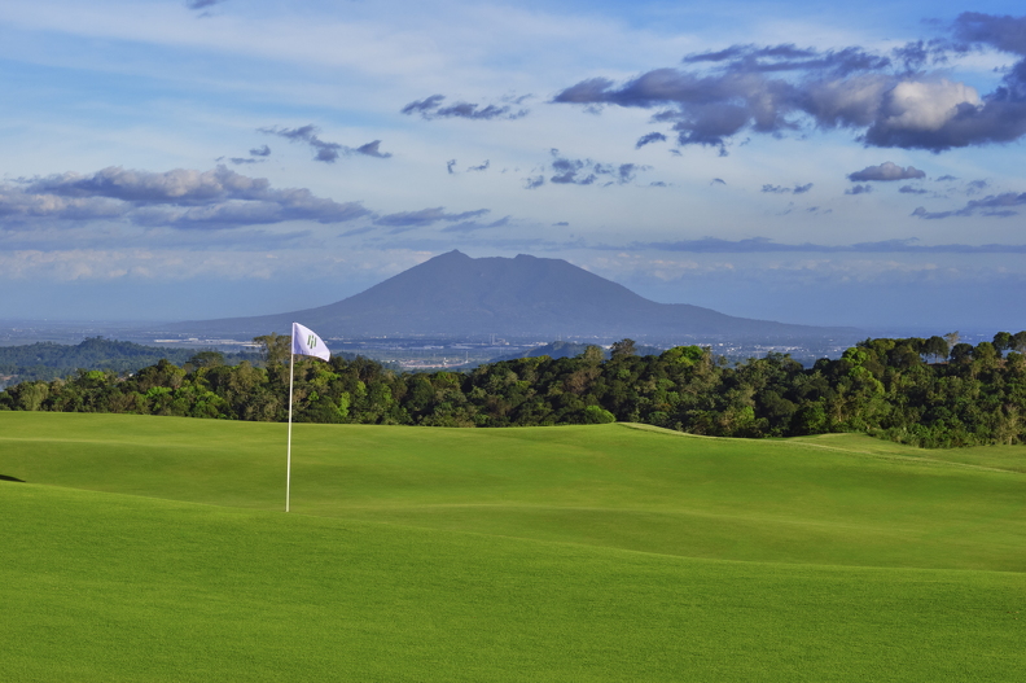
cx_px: 513
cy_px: 342
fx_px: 3047
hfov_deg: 19.1
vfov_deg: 12.8
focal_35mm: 107
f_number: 14
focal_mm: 71.5
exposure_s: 1/250
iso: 320
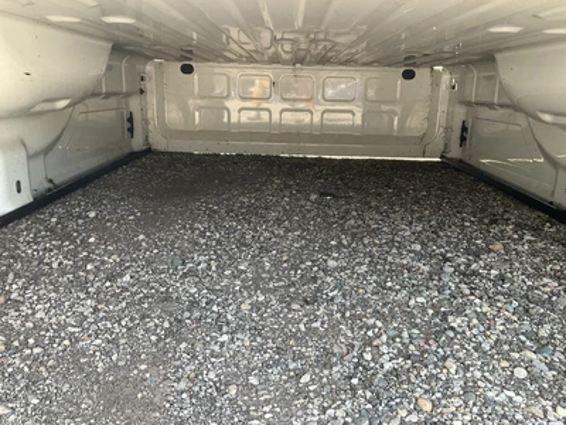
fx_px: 474
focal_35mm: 29
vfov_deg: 48.2
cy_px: 212
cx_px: 283
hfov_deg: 61.7
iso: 50
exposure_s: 1/122
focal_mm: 3
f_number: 1.8
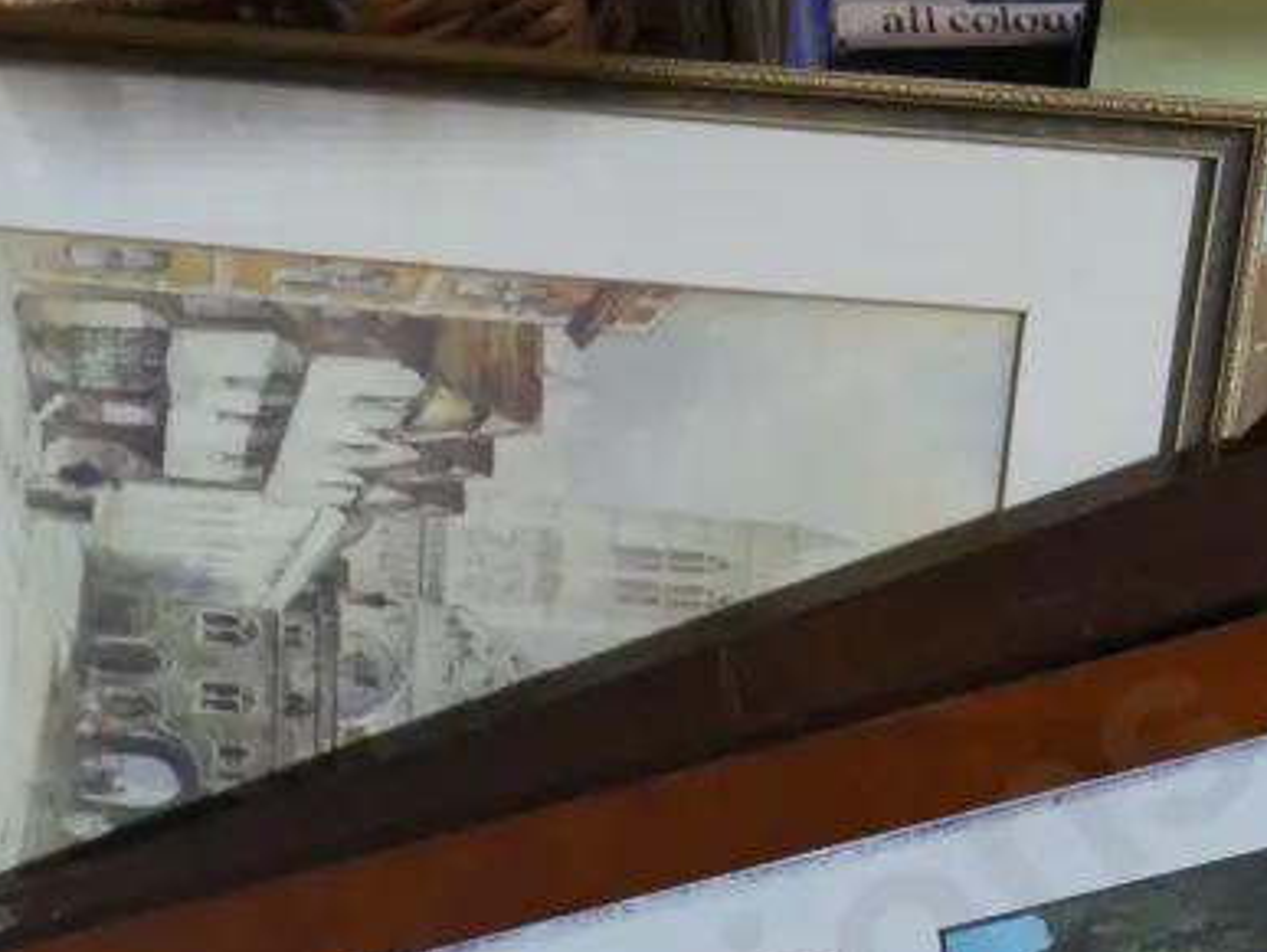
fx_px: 3297
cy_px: 1238
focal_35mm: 90
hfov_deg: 21.7
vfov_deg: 15.6
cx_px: 521
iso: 3200
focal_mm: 17
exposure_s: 1/60
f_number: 4
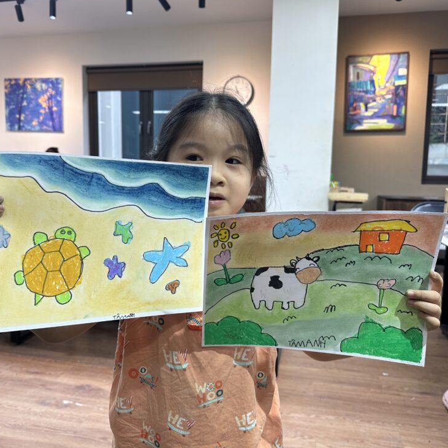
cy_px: 221
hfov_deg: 55.4
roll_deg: -1.0
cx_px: 194
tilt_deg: -7.0
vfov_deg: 55.6
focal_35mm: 29
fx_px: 425
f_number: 1.78
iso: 125
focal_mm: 6.86
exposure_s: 1/121
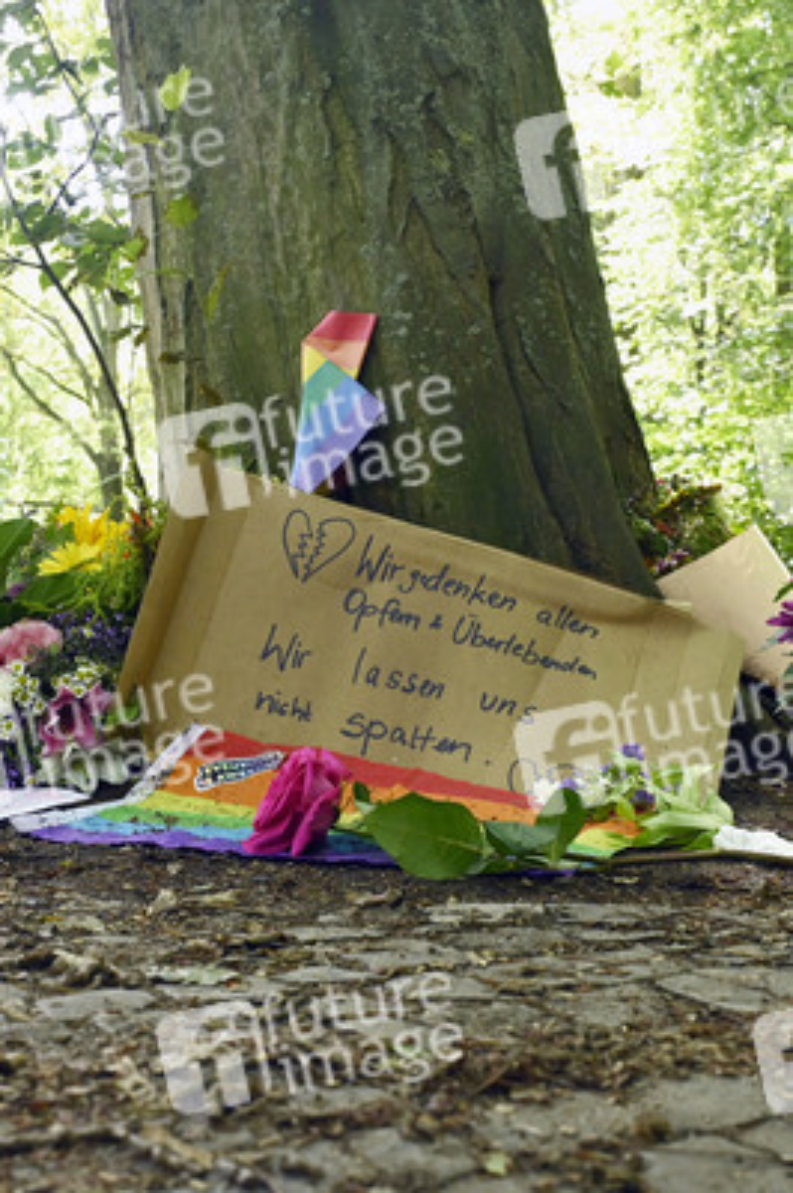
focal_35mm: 31
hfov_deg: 42.3
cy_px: 596
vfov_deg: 60.3
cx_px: 396
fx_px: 1026
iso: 5000
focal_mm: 31
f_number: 9
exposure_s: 1/200
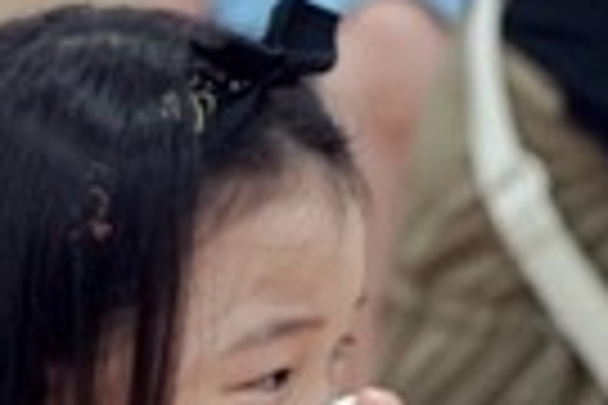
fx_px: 11163
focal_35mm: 661
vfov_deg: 2.1
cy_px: 459
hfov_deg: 3.1
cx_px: 59
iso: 2000
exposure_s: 1/160
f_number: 4
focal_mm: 99
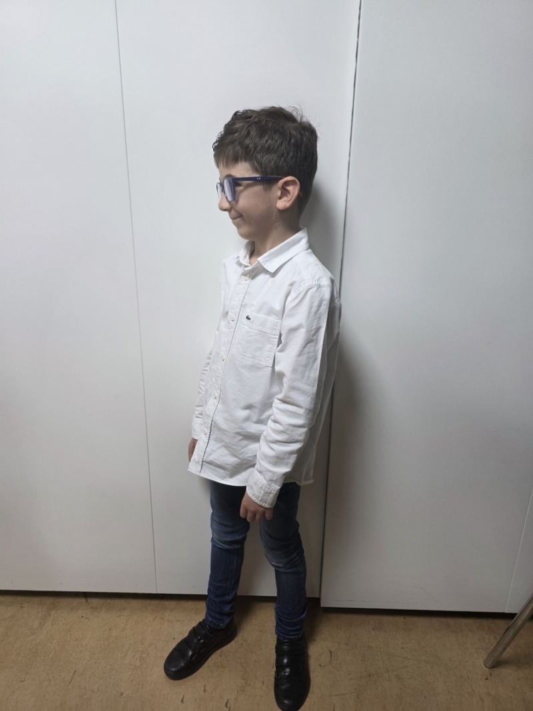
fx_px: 472
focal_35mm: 23
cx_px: 266
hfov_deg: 58.9
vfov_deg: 73.9
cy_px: 356
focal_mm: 6.3
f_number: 1.7
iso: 200
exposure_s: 1/100
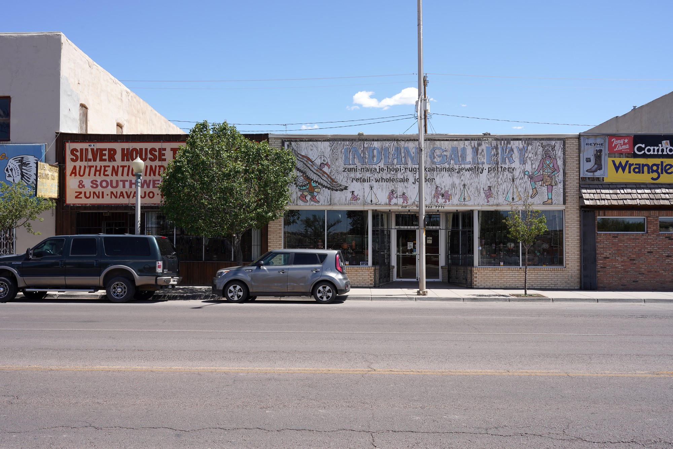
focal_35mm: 36
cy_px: 224
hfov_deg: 53.1
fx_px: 673
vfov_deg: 36.9
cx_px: 336
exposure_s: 1/100
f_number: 13
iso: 100
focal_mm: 36
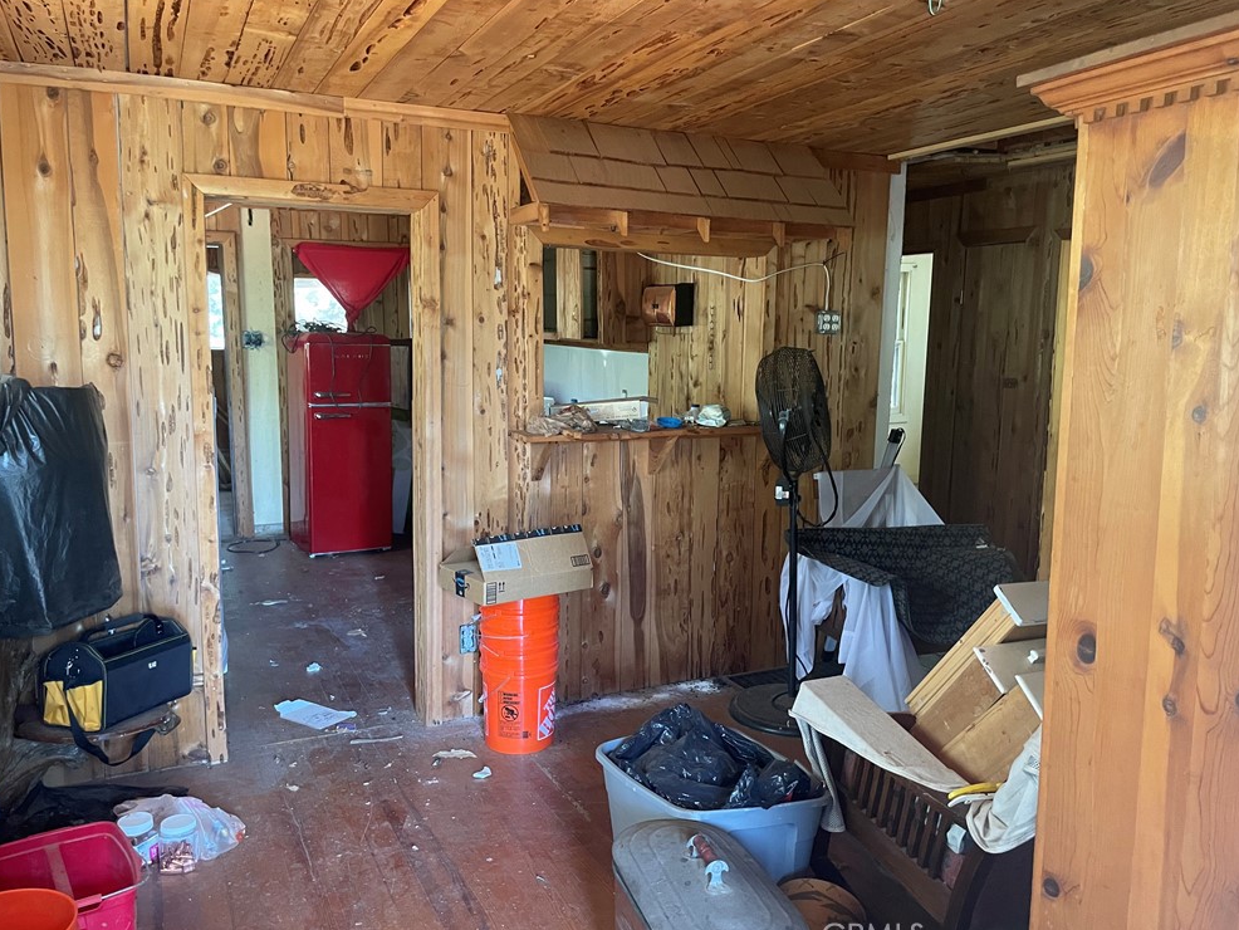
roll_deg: -0.9
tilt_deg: -7.9
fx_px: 967
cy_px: 470
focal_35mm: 27
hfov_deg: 65.3
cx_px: 611
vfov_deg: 51.4
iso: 500
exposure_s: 1/60
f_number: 1.6
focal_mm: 4.2
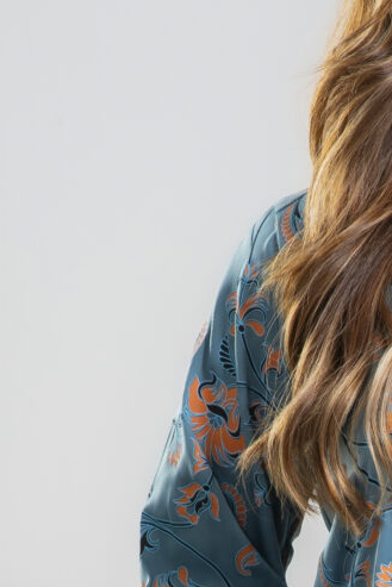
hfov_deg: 3.1
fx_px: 7197
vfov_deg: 4.6
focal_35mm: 441
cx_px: 522
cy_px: 1055
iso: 250
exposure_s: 1/160
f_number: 7.1
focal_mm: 85
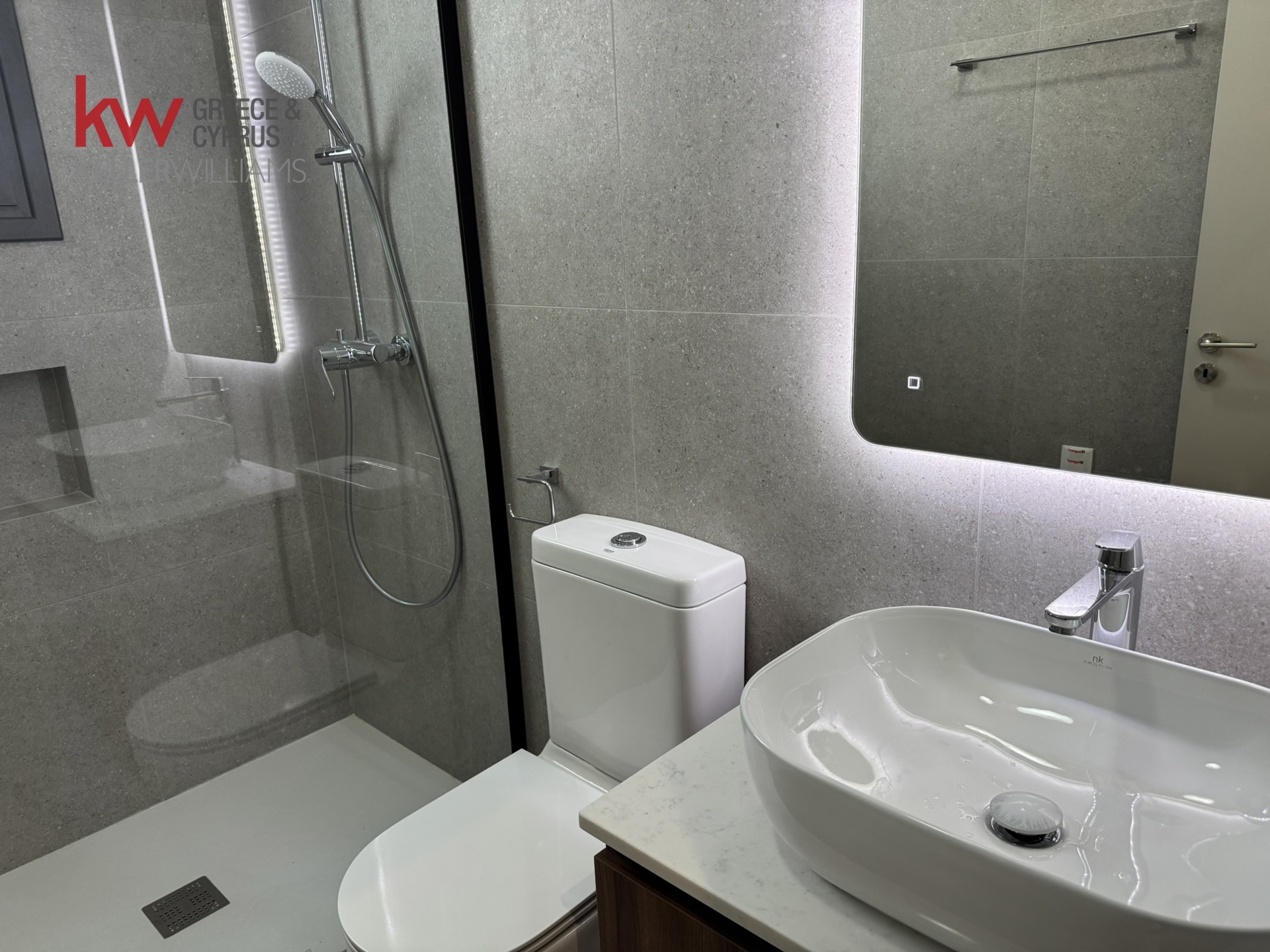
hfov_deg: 71.6
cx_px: 635
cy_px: 476
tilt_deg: -16.5
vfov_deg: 56.8
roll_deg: +2.9
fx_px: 881
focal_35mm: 24
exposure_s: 1/100
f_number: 1.78
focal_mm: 6.76
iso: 160
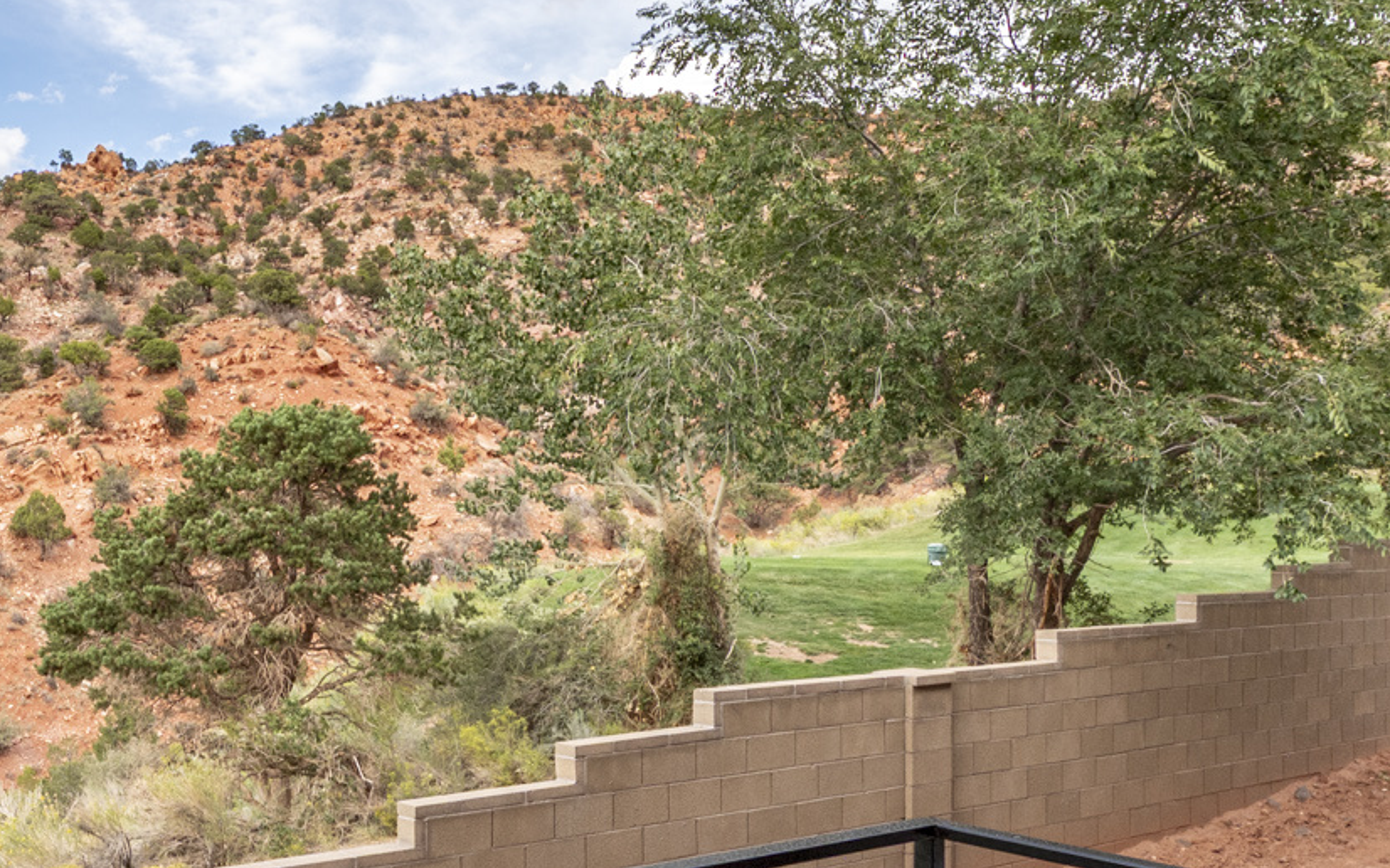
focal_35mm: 37
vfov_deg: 34.3
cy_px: 510
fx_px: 1401
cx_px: 241
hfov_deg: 49.1
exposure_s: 1/100
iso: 320
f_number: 14
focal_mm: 15
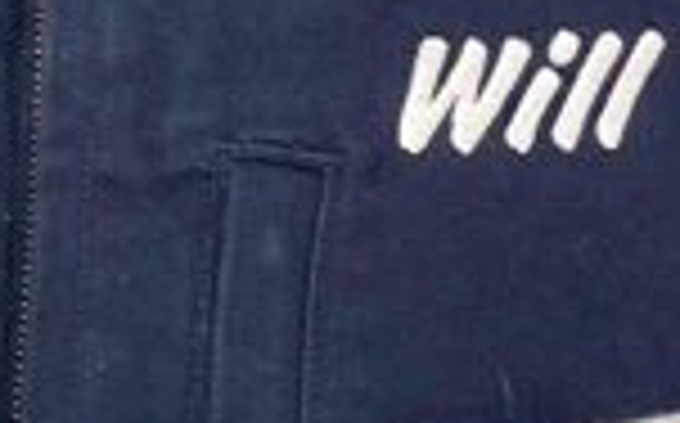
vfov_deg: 11.8
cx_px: 41
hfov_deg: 19.4
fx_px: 1944
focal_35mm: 105
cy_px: 682
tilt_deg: -75.9
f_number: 1.8
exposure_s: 1/60
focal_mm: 3.99
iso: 80
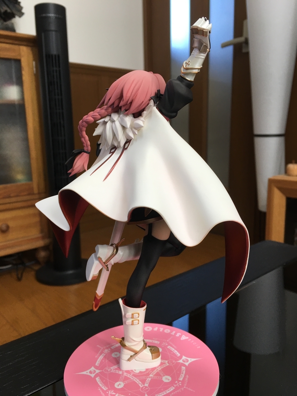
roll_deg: +1.7
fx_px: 332
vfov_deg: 61.7
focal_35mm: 29
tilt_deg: -9.4
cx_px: 148
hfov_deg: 48.2
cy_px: 198
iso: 25
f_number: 2.2
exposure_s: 1/40
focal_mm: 4.15
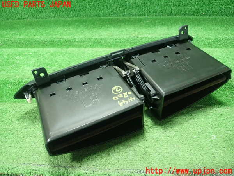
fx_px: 203
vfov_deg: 46.8
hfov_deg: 60.0
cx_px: 117
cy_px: 88
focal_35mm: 30
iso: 800
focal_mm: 5.5
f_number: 2.3
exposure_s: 1/80
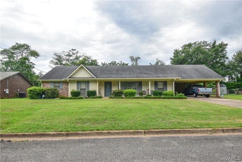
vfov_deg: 59.5
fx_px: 141
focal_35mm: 21
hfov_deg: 81.2
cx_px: 121
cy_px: 81
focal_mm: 14
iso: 400
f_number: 11
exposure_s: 1/400
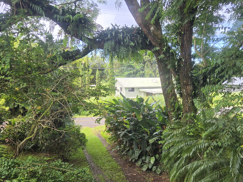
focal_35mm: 36
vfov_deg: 39.5
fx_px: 253
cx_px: 139
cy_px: 110
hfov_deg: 51.2
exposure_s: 1/1090
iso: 80
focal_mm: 5.4
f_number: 1.8
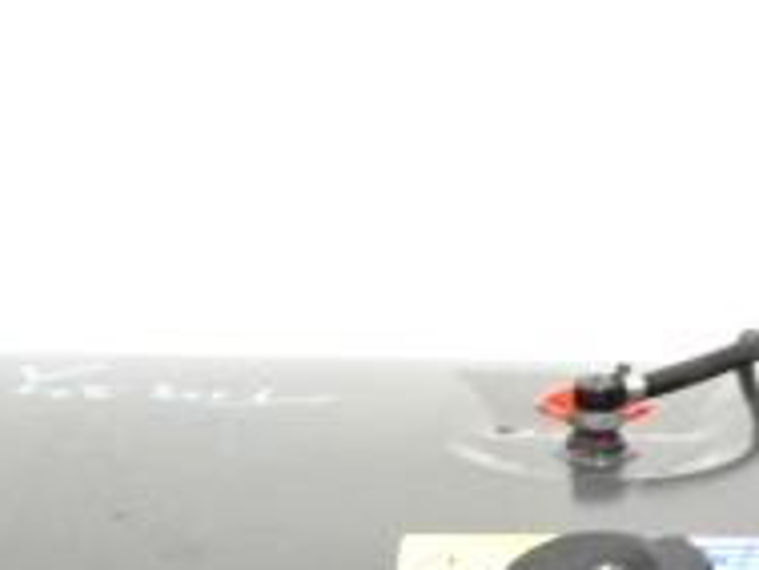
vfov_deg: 9.7
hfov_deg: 13.1
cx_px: 663
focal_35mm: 149
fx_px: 3269
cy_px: 843
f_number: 4.5
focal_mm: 7.58
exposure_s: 1/8
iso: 800
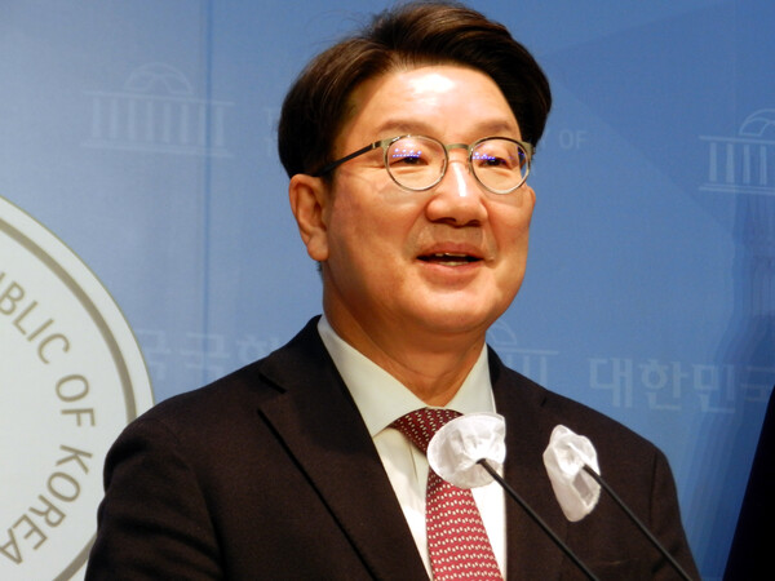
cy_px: 290
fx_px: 5888
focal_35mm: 263
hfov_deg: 7.5
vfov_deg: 5.7
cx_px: 388
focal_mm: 46.7
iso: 320
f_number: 5.2
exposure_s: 1/60
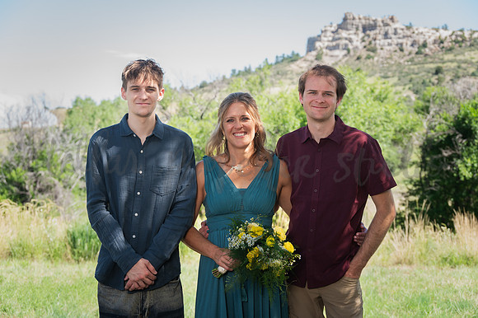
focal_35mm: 67
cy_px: 159
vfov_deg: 20.3
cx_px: 239
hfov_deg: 30.1
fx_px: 889
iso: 250
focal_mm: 67
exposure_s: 1/200
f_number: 6
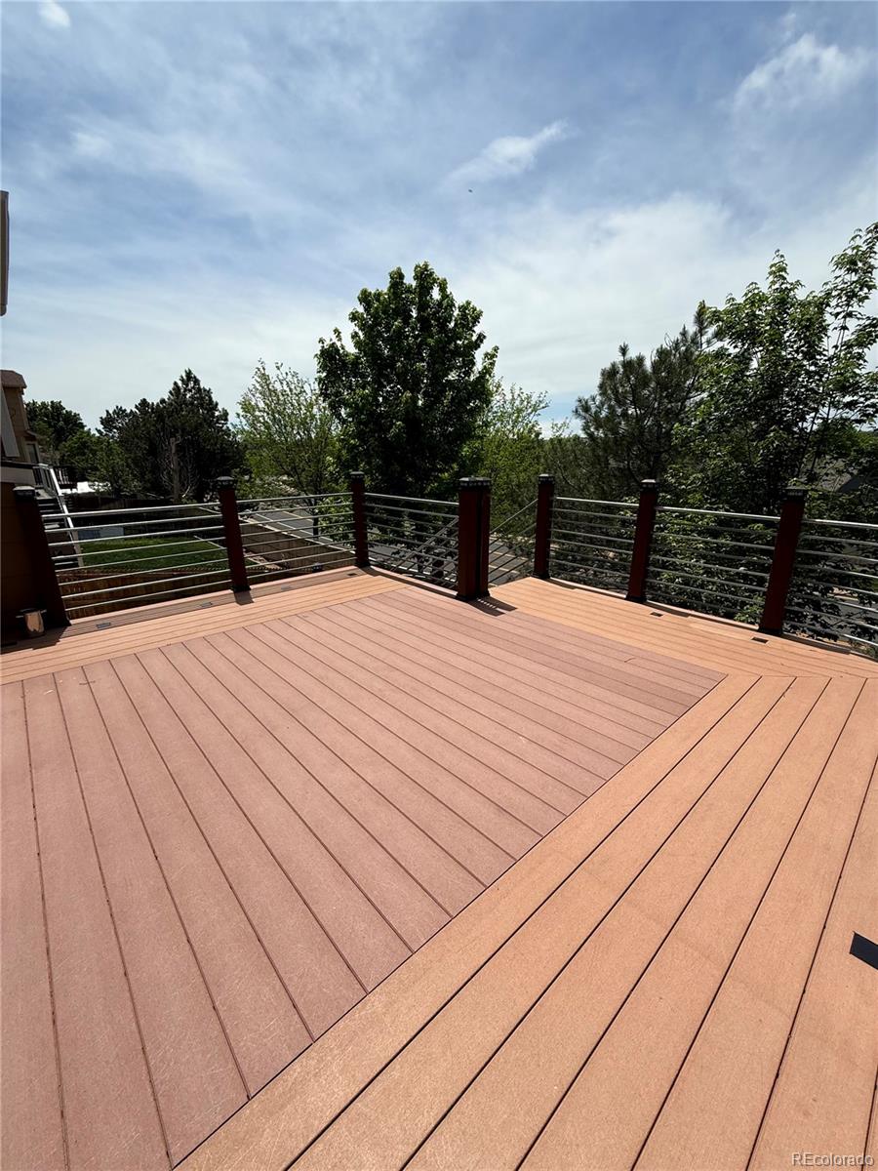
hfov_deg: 85.7
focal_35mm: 14
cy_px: 586
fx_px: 473
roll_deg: -1.1
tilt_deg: -13.9
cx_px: 439
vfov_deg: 102.1
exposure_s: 1/3125
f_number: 2.2
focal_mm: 2.22
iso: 50
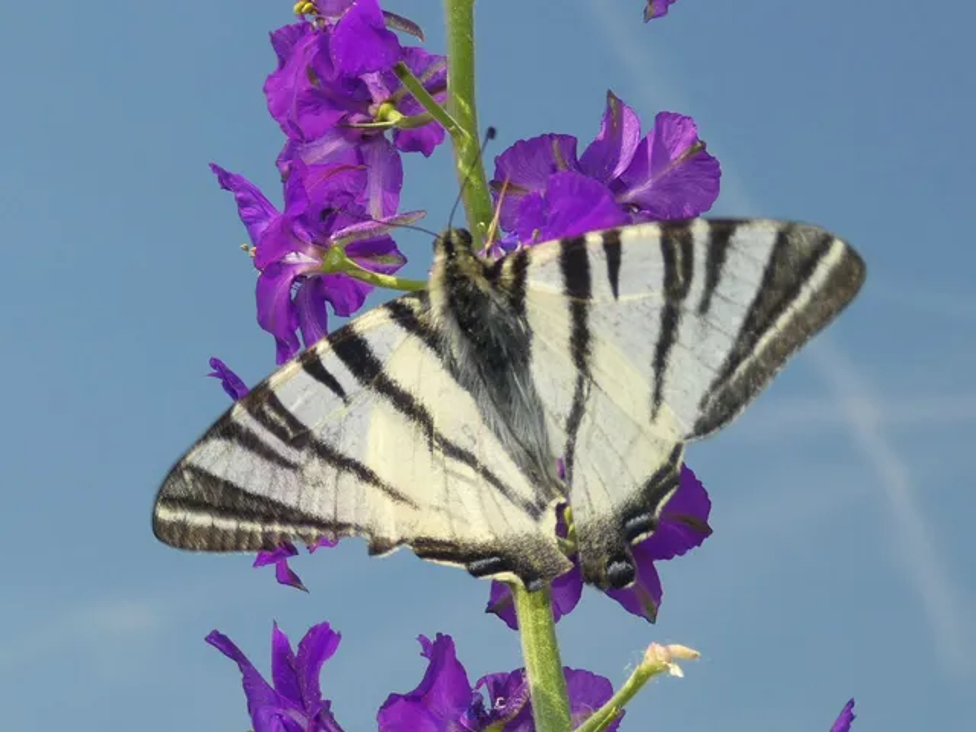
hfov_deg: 27.0
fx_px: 2030
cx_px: 488
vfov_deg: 20.4
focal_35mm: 72
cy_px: 366
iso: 80
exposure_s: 1/160
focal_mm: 12.9
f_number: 4.3
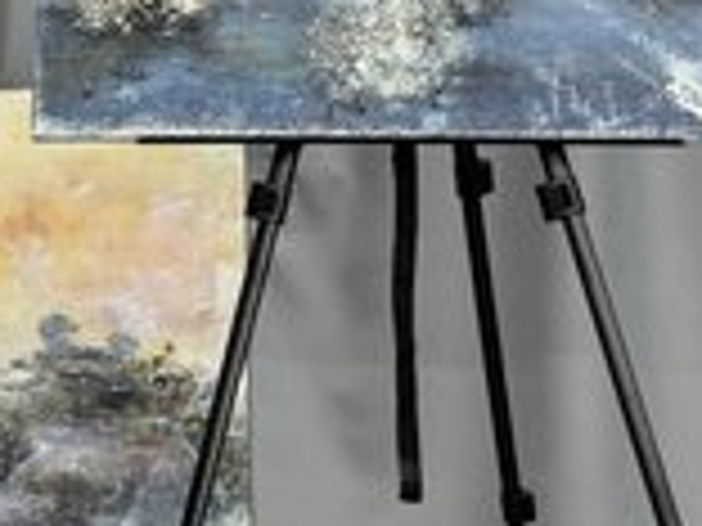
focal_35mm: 123
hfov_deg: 15.6
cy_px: 99
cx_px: -63
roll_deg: +1.8
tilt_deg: -2.3
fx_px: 2494
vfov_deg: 12.0
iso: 100
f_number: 1.78
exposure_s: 1/50
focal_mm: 6.76
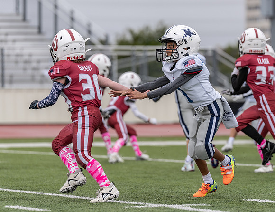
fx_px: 2048
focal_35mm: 255
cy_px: 94
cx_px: 162
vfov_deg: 5.9
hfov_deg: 7.7
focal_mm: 200
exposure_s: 1/1250
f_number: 3.5
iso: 250
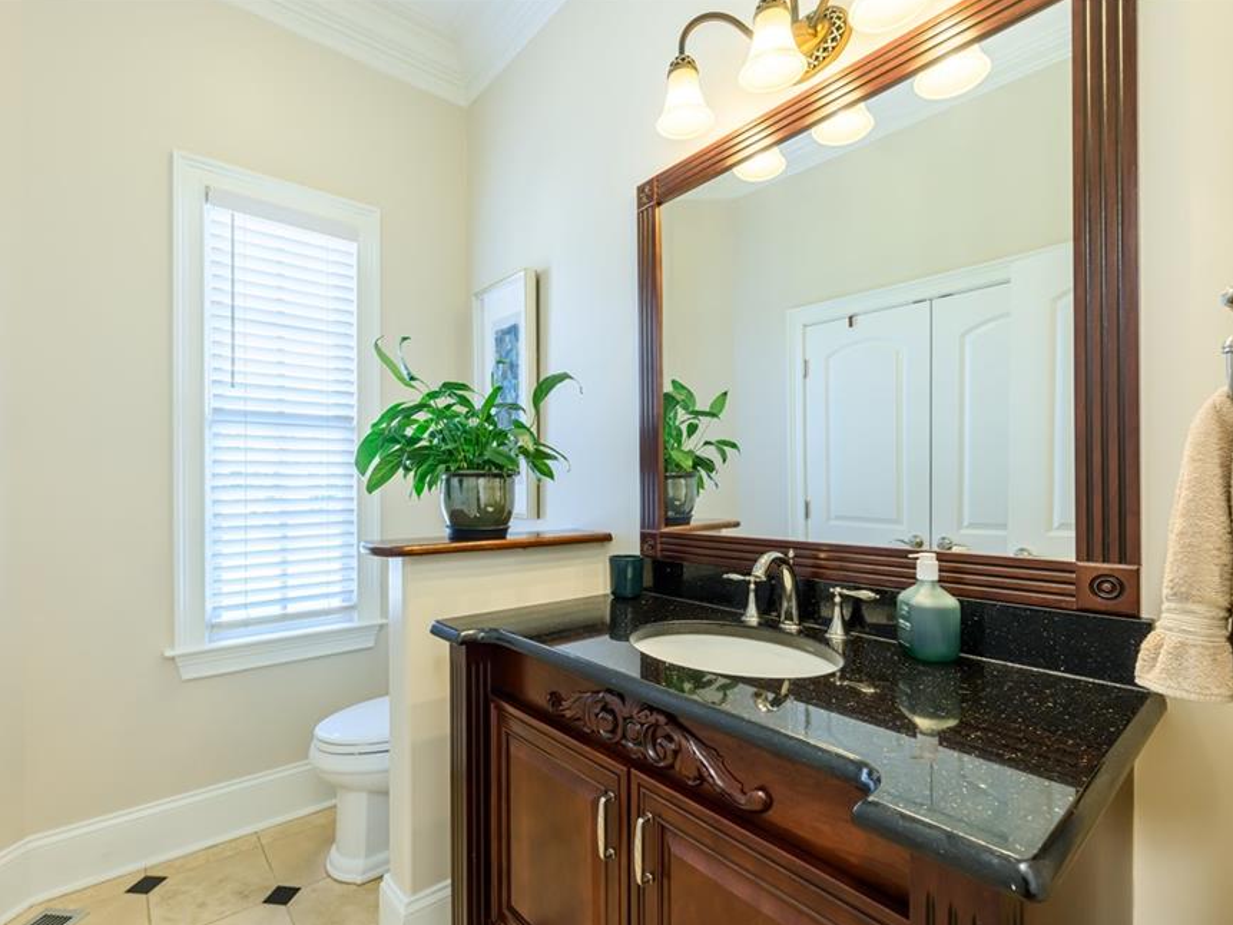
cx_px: 594
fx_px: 570
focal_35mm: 16
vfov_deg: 78.1
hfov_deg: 94.4
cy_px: 480
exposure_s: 1/200
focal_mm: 14
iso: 500
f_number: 6.3
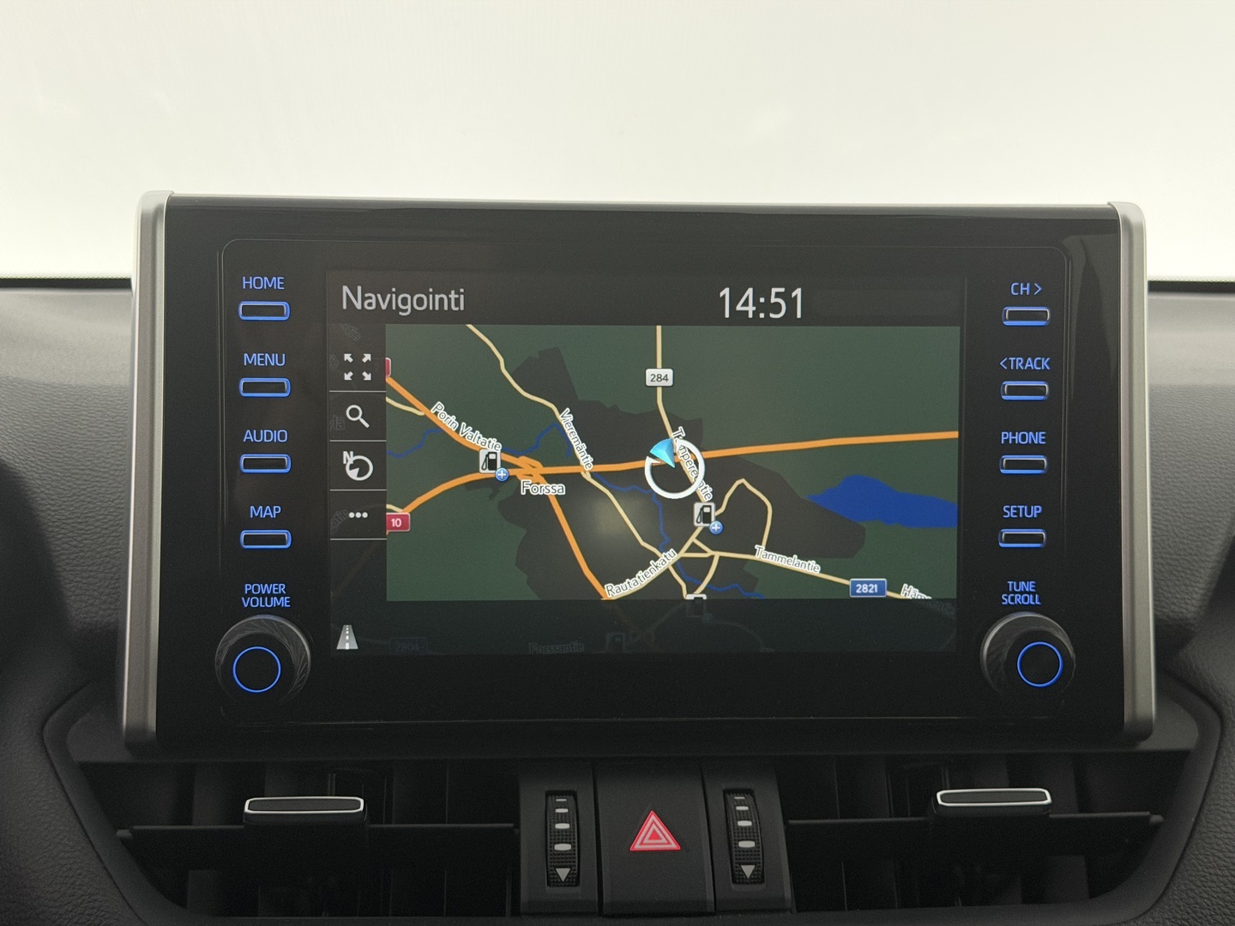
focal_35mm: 48
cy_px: 463
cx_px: 618
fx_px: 1713
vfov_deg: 30.3
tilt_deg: -10.7
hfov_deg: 39.7
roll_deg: -0.8
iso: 250
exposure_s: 1/33
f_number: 1.78
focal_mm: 6.76
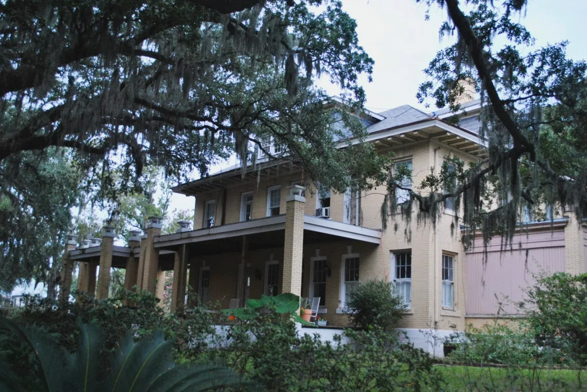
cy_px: 196
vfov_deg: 34.3
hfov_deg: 49.5
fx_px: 637
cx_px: 294
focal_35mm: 39
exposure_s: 1/30
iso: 400
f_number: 4.2
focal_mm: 26
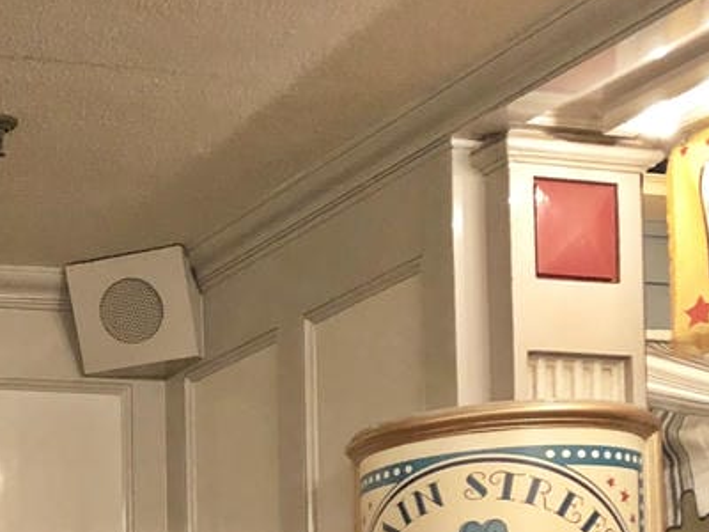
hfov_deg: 21.2
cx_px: -199
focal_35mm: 84
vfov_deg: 16.3
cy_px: 761
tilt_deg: +0.4
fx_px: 1720
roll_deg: +0.7
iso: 100
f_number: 1.8
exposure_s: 1/6
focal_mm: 3.99
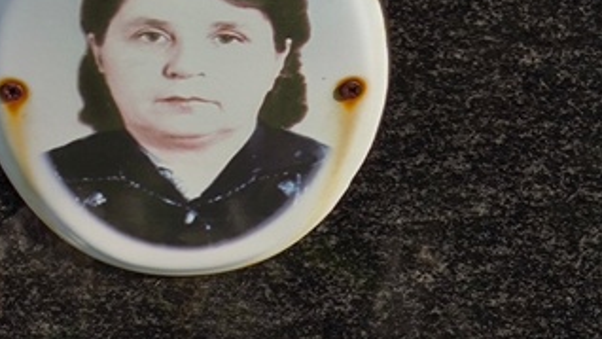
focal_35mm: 137
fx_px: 2187
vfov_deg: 8.7
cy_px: 502
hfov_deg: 15.7
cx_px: 275
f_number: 1.7
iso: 50
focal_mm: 4.71
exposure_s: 1/2027
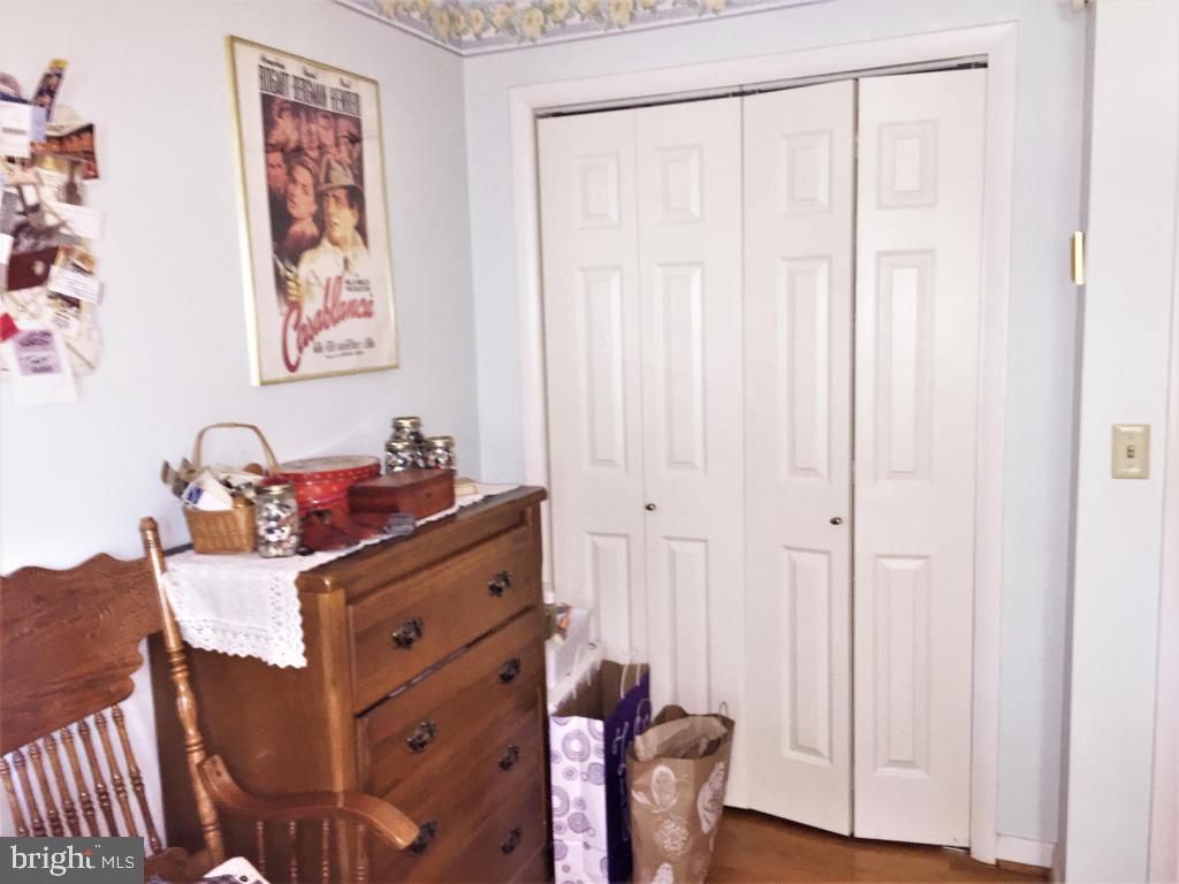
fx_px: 988
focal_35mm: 29
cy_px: 442
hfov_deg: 61.7
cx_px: 590
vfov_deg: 48.2
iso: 64
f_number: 2.2
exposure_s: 1/16
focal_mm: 4.15
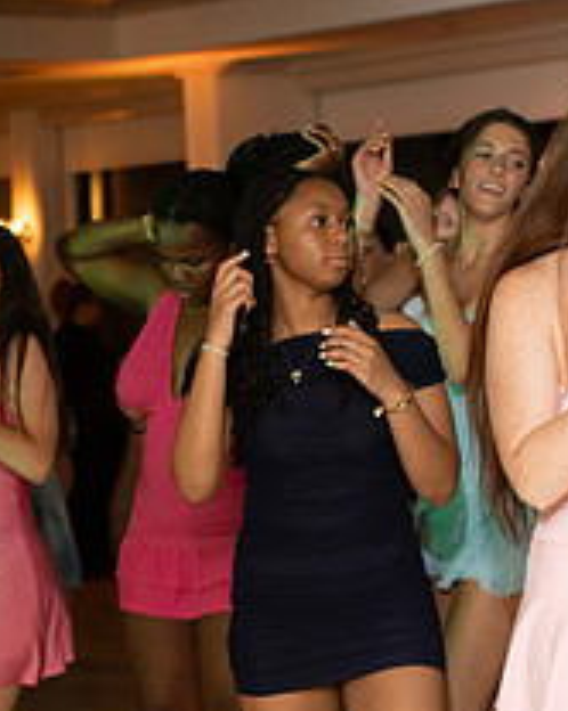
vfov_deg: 14.6
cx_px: -120
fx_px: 2757
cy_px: 603
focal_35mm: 131
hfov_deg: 11.5
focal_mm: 50
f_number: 2.8
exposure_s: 1/125
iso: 1600
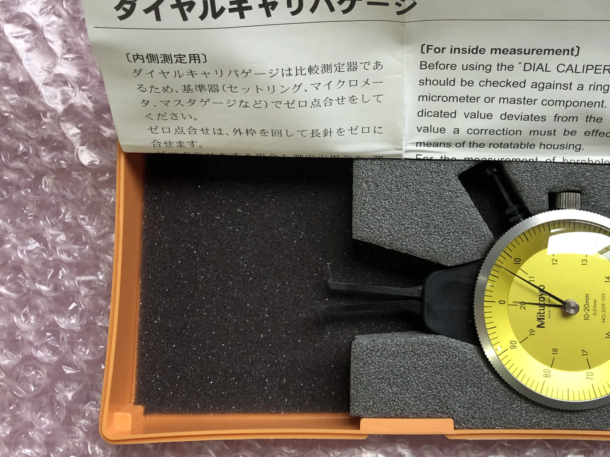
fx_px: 722
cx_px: 408
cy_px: 128
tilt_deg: -81.4
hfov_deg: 45.1
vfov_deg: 34.6
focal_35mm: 41
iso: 40
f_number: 1.8
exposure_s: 1/20
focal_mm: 3.99
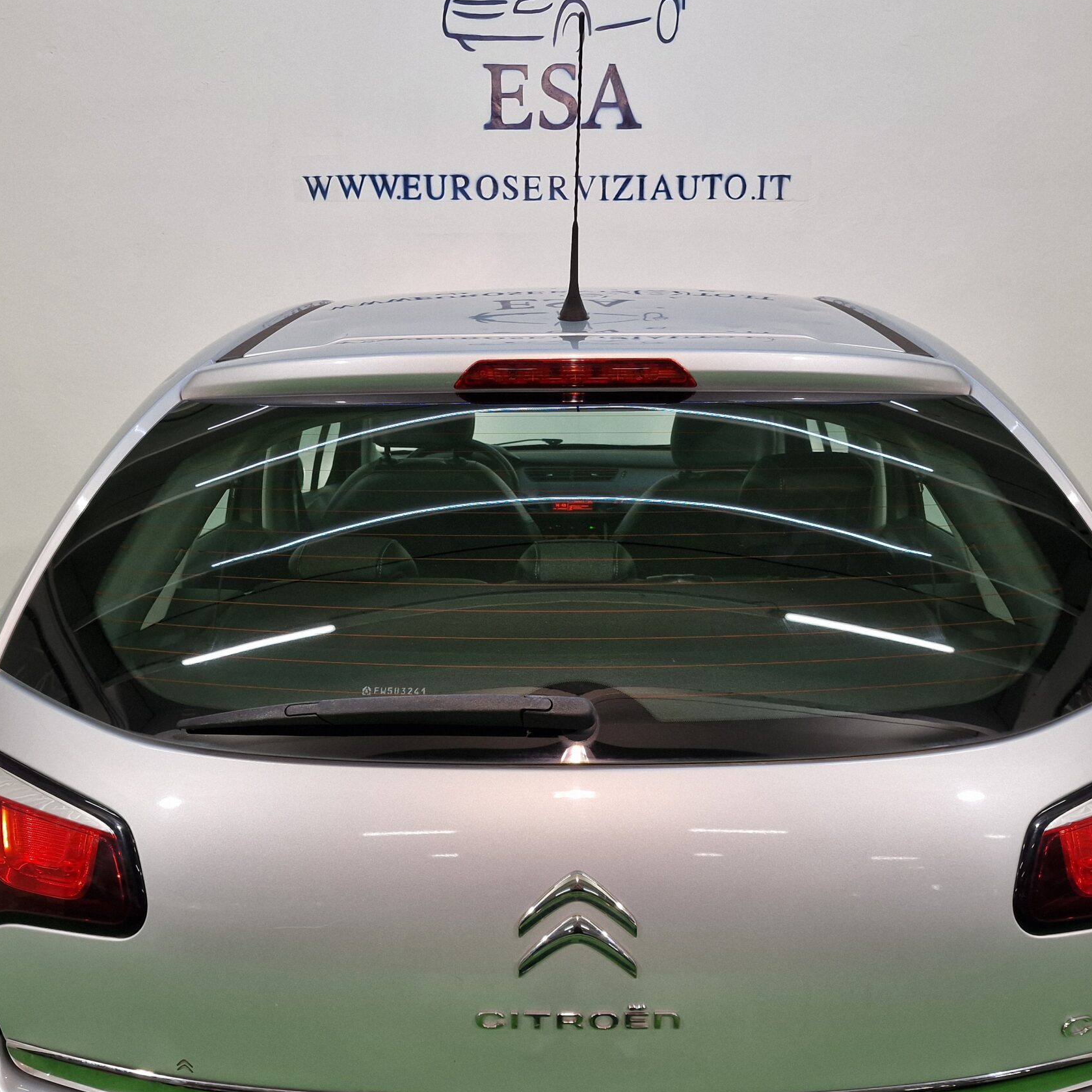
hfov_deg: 52.5
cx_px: 570
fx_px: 1106
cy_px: 604
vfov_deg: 52.4
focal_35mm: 31
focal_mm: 6.4
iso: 80
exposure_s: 1/100
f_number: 1.8
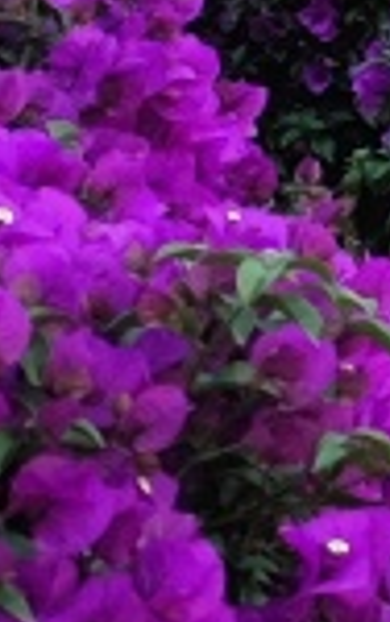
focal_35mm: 188
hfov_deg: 5.8
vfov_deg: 11.1
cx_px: 1647
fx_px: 3191
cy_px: 52
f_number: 1.79
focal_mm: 4.71
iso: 268
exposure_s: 1/30.3
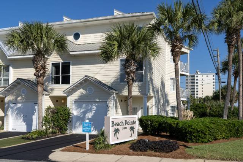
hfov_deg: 62.0
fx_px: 202
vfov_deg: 43.6
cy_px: 81
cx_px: 122
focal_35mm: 30
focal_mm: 30
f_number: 11
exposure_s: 1/200
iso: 100
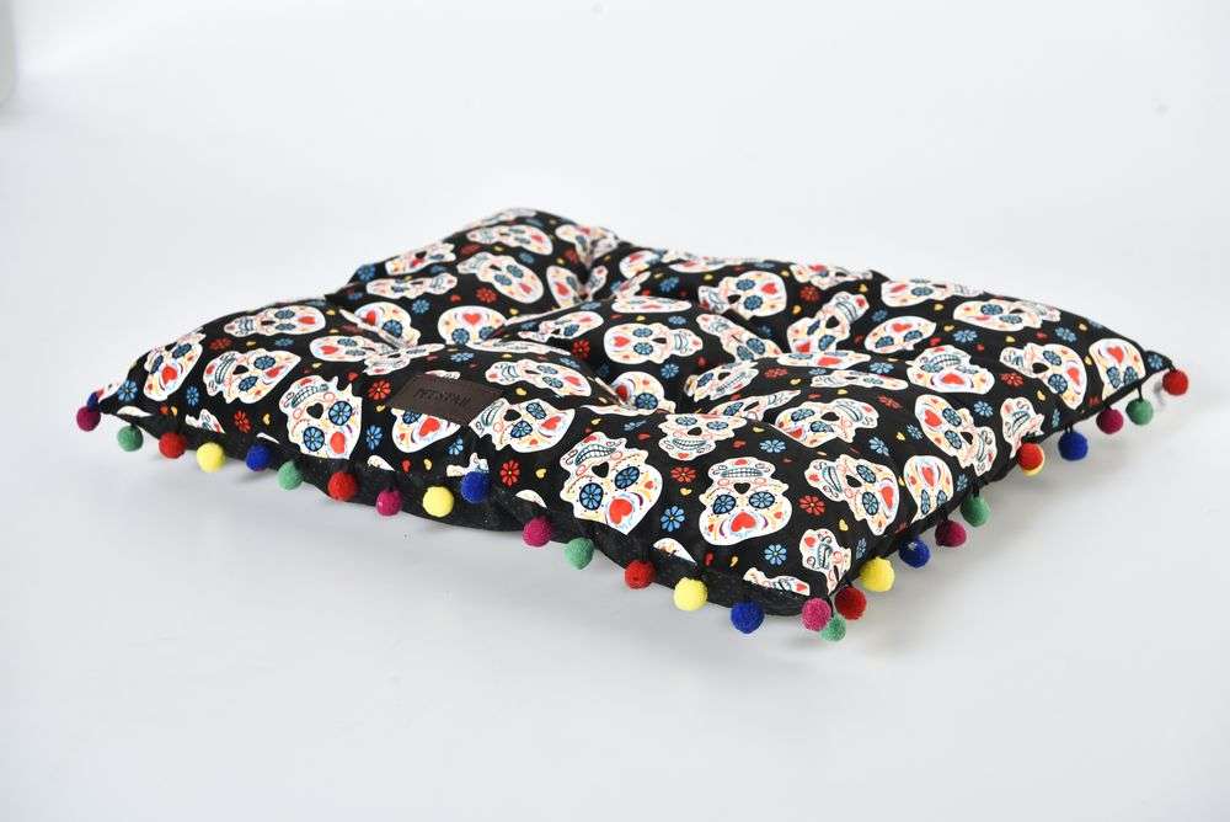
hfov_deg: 30.9
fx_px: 2222
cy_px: 411
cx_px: 615
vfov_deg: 20.9
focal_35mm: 65
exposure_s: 1/125
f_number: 9
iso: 320
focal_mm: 65
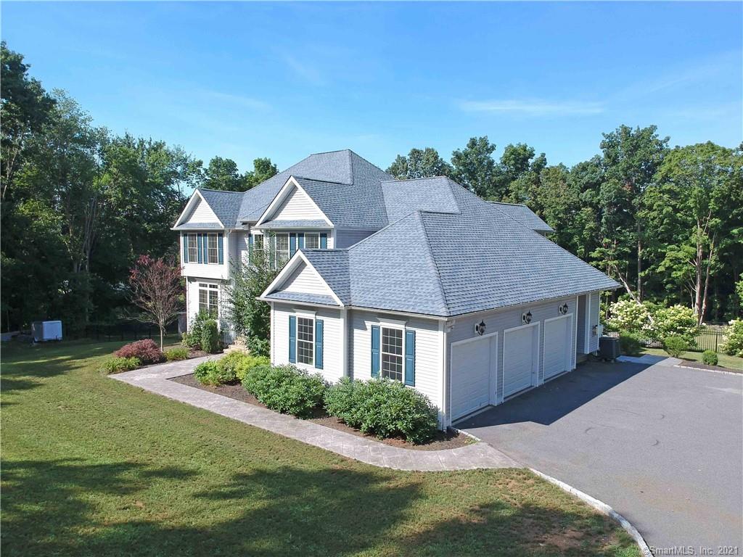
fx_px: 537
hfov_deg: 69.4
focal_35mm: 25
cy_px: 278
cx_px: 372
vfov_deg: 54.9
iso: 100
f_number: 2.6
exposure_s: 1/640
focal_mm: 4.49
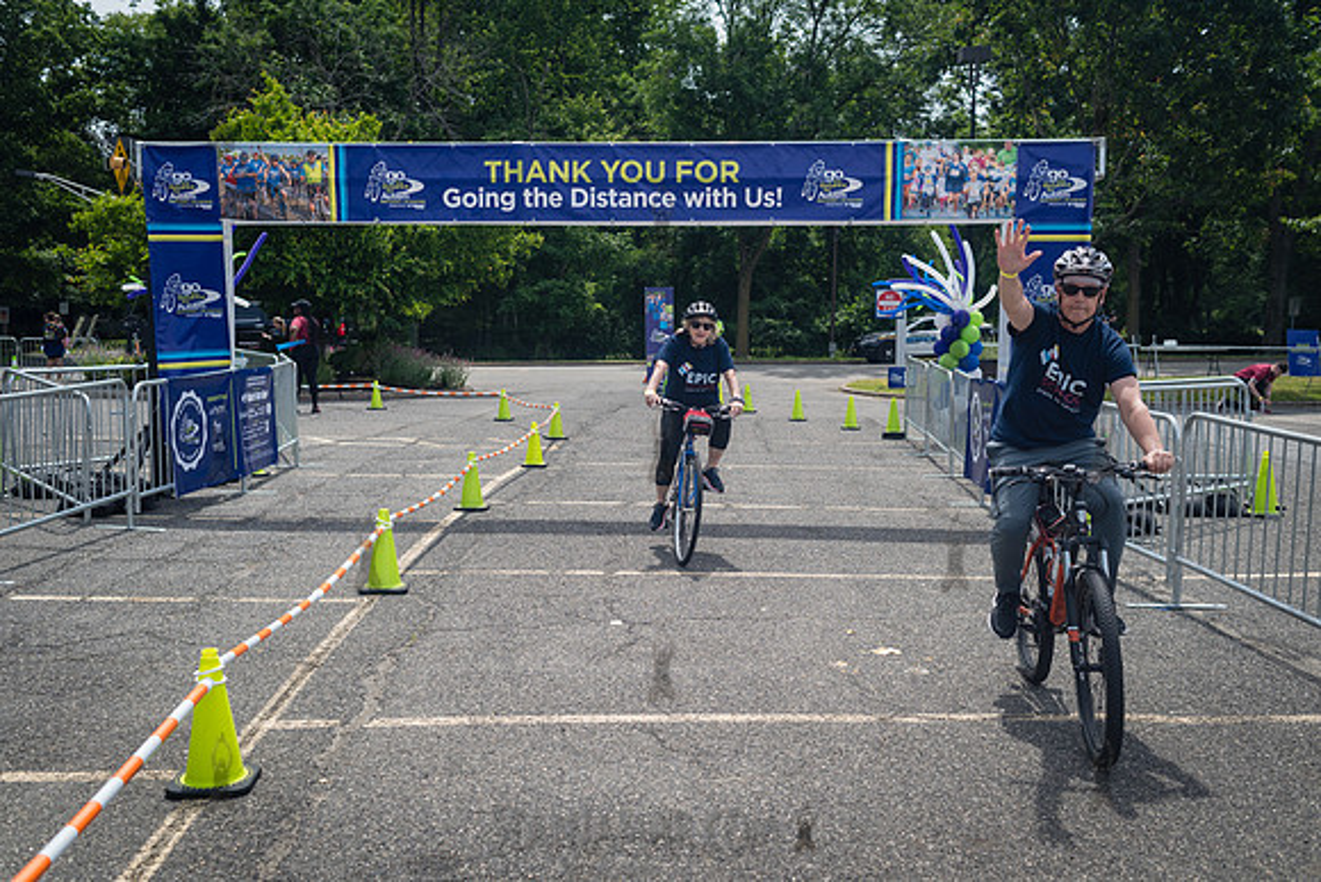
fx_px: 1317
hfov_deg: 53.3
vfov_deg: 37.0
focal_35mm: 36
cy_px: 441
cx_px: 660
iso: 200
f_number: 4
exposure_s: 1/1250
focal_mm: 35
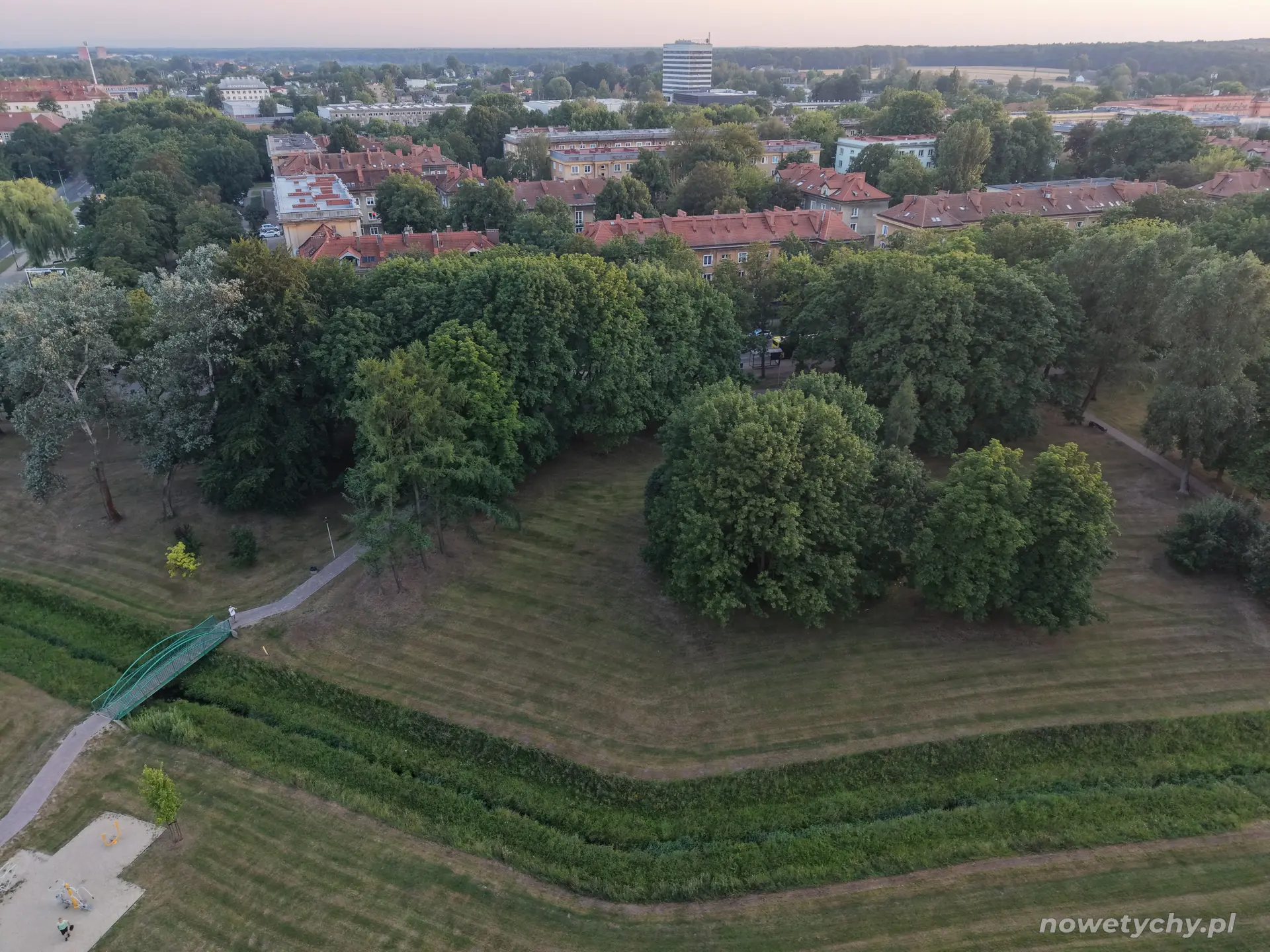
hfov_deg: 71.6
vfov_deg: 56.8
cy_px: 476
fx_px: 881
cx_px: 635
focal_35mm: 24
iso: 280
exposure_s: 1/240
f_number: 1.8
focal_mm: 8.7
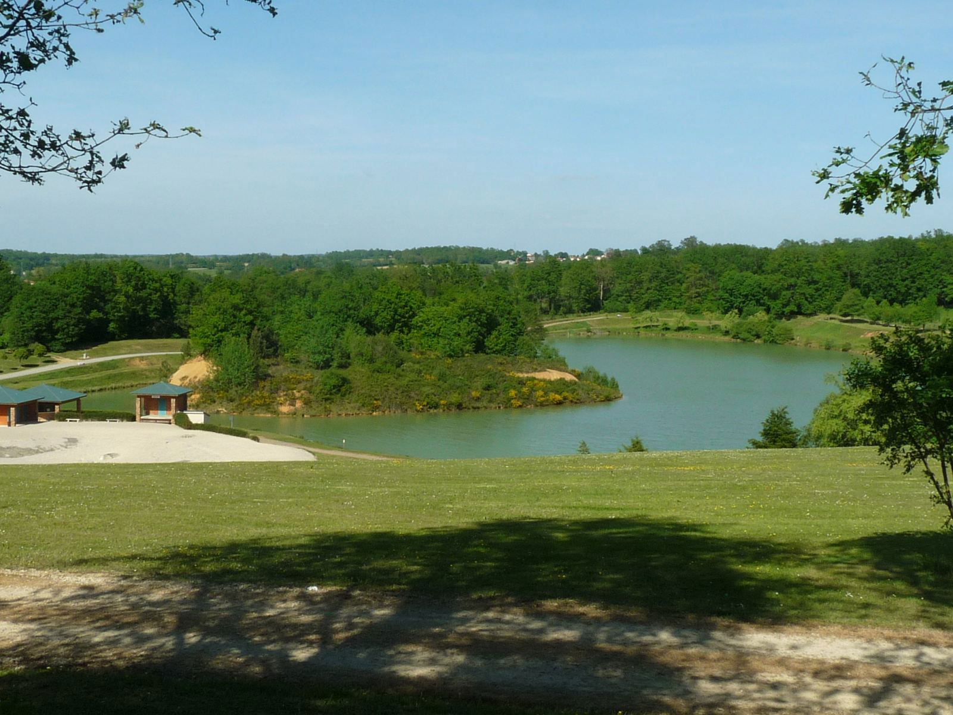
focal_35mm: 48
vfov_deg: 30.3
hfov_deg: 39.7
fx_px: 1321
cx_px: 476
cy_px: 358
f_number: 5.6
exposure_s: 1/500
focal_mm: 4.8
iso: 100
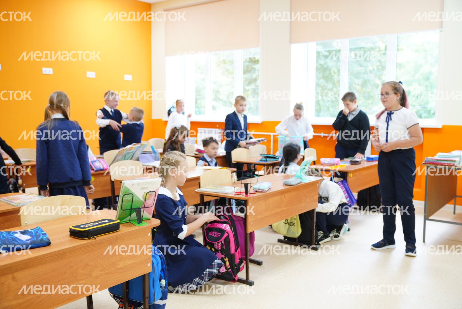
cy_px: 154
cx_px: 231
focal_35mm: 33
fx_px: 424
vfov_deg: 40.0
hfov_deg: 57.2
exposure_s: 1/50
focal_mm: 33
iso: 400
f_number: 3.2
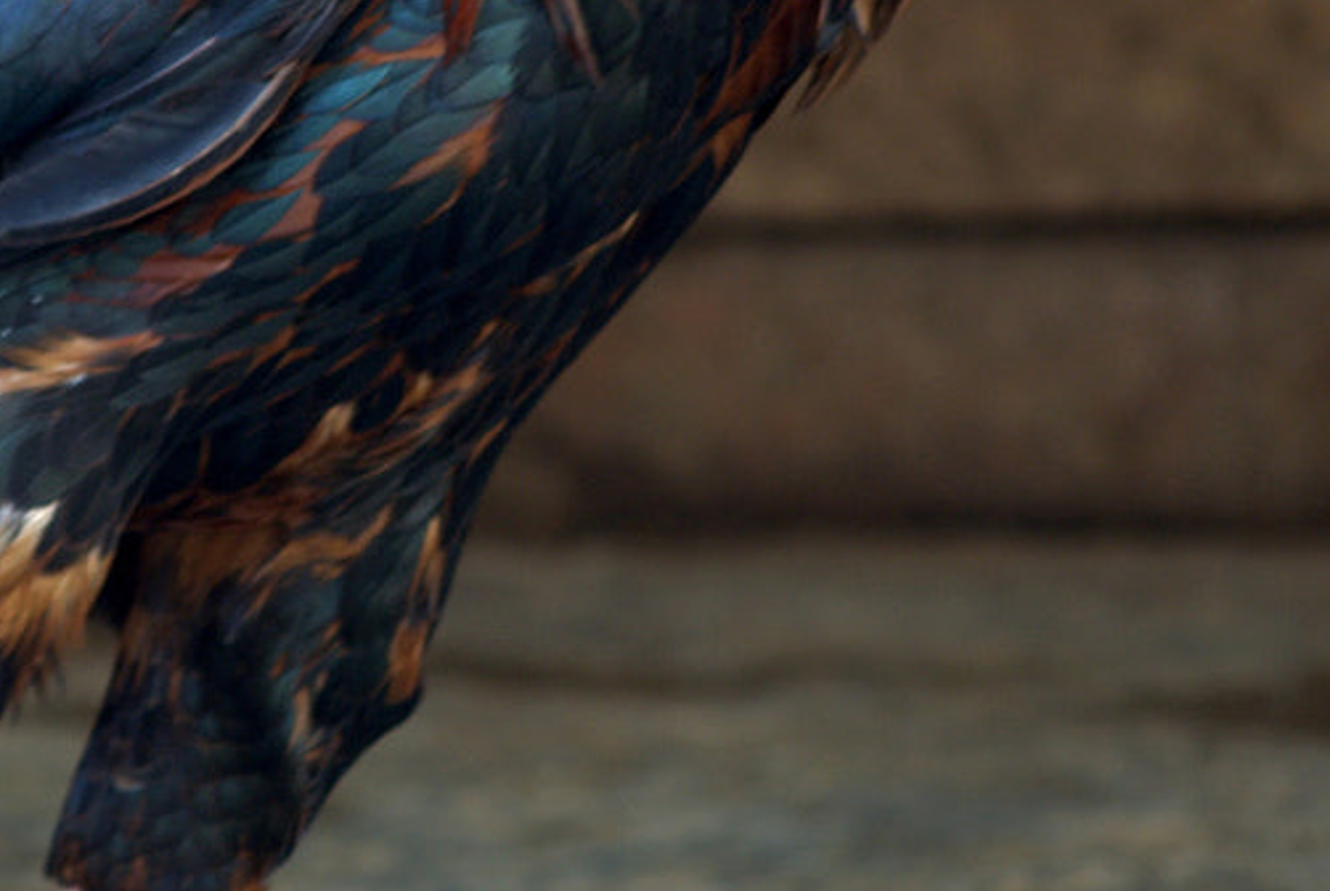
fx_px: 21230
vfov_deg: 2.4
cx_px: 215
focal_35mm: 574
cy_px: 305
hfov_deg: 3.6
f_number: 4.8
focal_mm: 120
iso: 110
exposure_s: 1/30
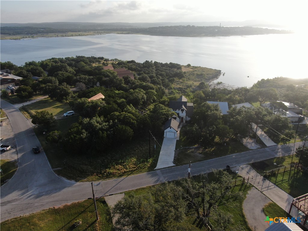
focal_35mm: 24
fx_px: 214
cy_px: 116
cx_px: 154
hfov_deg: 71.6
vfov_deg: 56.8
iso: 100
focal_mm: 4.39
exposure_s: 1/1000
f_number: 2.8
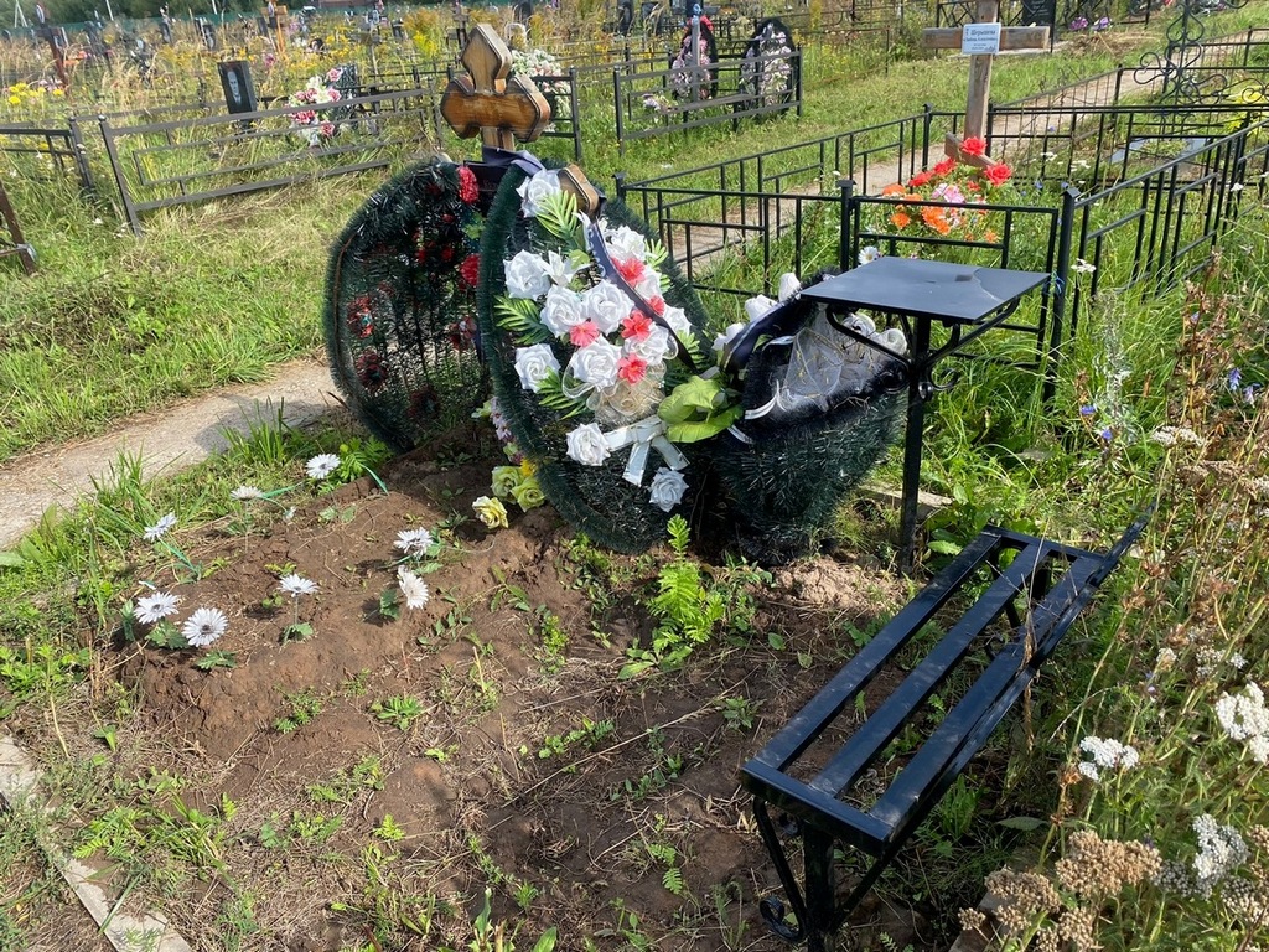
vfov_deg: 53.1
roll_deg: +2.8
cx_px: 634
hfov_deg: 67.3
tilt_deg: -27.4
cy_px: 476
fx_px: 953
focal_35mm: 26
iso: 32
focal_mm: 4.25
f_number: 1.8
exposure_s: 1/905
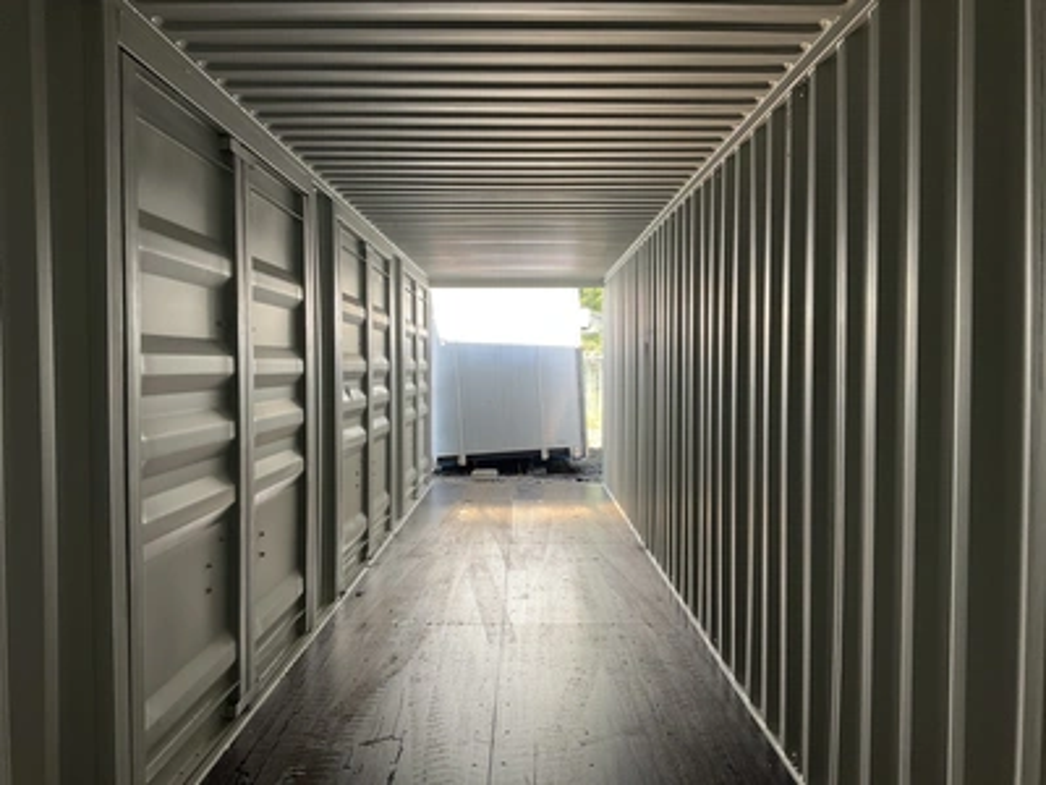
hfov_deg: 61.7
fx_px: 876
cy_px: 392
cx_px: 523
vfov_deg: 48.2
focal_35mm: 29
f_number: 1.8
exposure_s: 1/122
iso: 32
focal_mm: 3
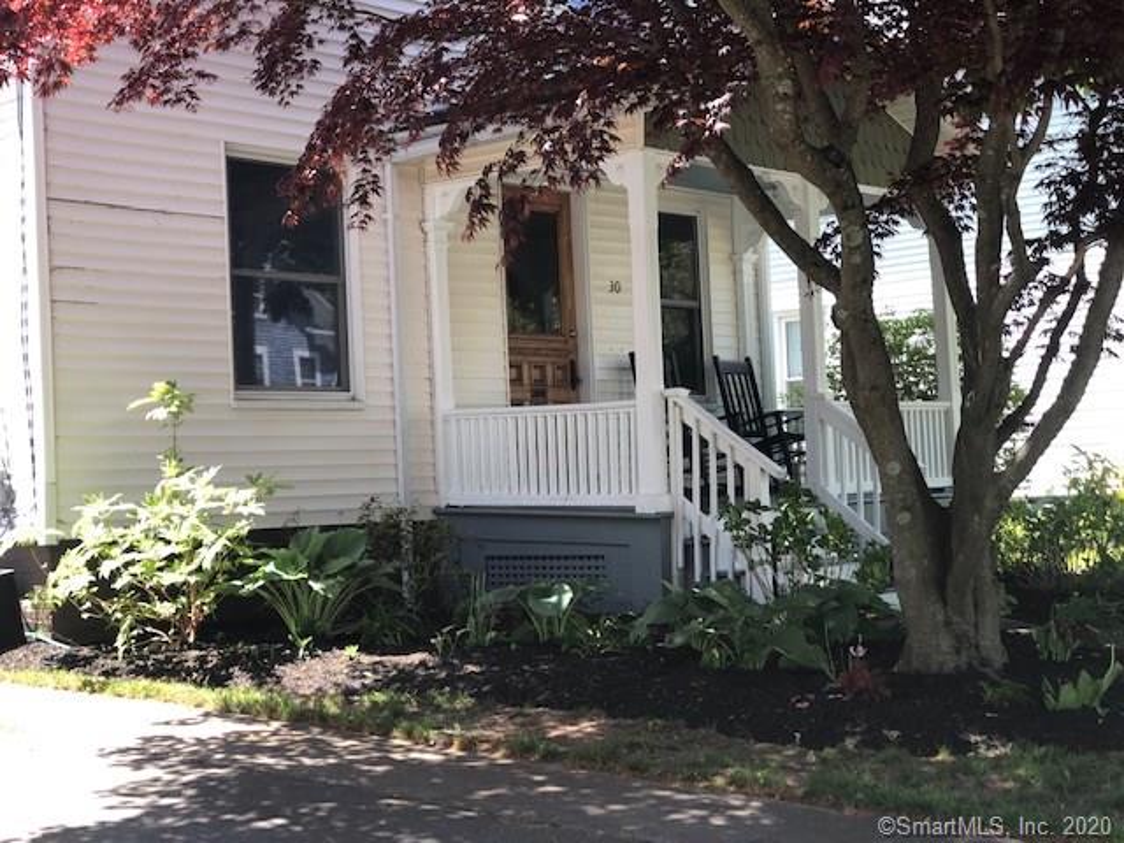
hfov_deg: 33.8
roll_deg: +1.9
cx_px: 562
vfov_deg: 25.7
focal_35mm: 57
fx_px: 1851
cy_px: 422
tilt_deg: +0.5
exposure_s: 1/120
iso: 32
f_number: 2.8
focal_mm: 6.6
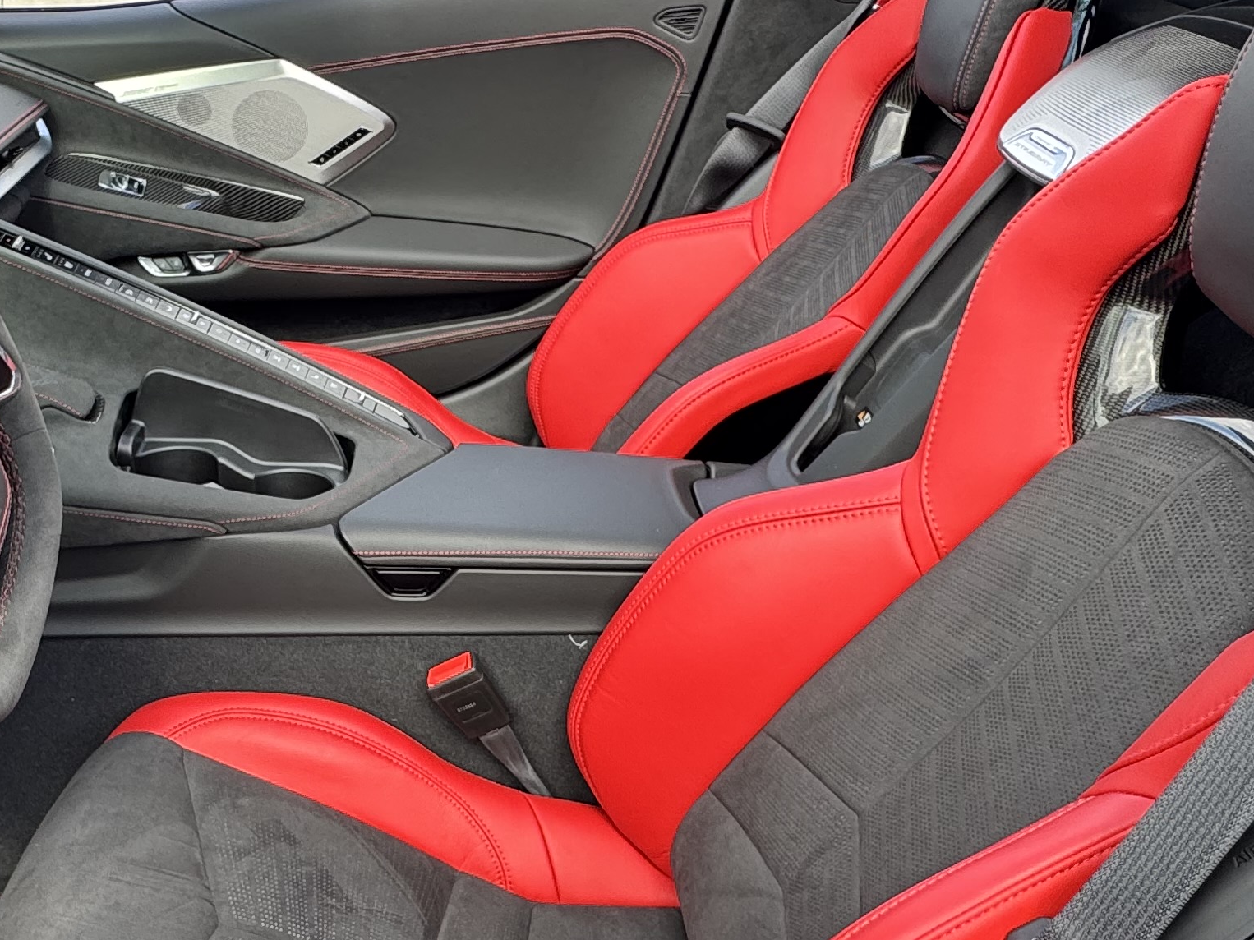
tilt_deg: -30.7
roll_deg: +0.7
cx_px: 334
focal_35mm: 37
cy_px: 623
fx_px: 1340
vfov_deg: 38.2
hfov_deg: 48.5
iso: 40
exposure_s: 1/101
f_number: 2.2
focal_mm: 2.22
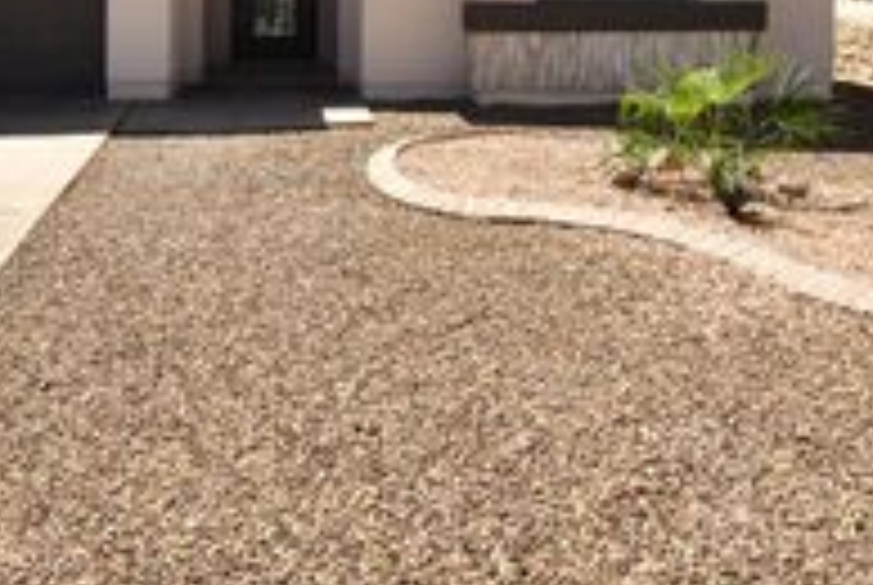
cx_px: 306
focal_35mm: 36
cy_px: 11
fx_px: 874
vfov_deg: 34.0
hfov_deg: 52.3
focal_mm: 14
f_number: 11
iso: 800
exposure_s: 1/1000
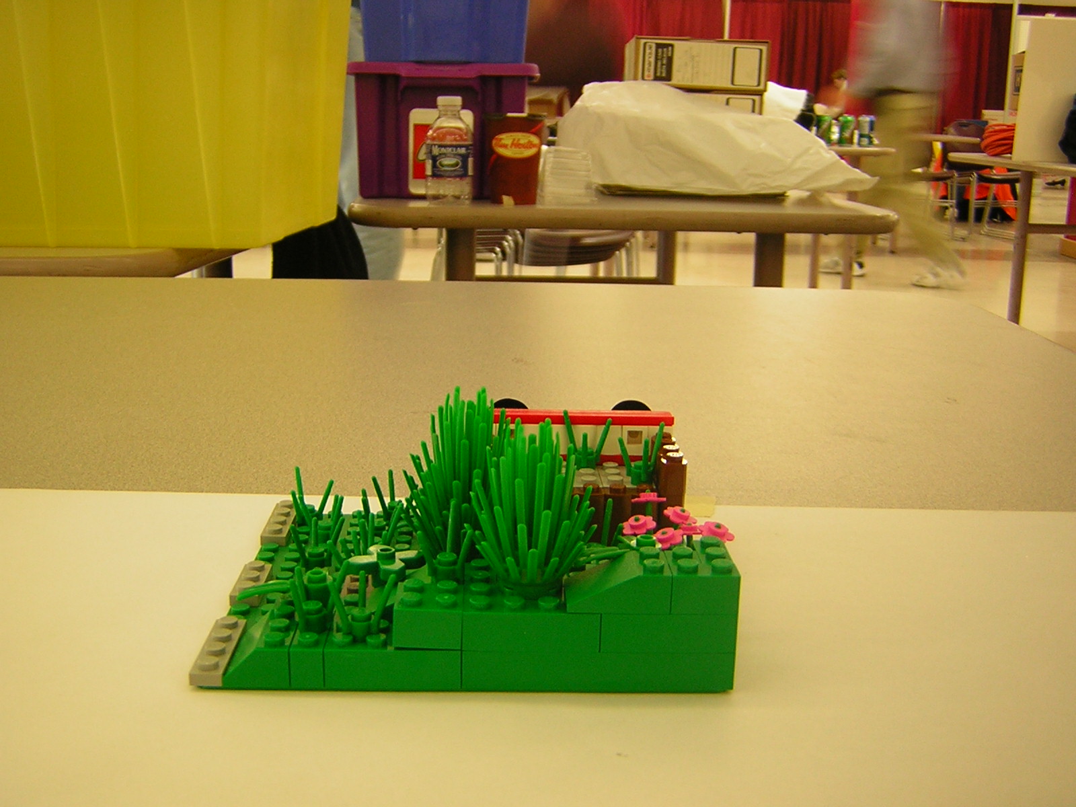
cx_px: 538
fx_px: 1243
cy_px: 404
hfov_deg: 46.8
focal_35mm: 40
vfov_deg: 36.0
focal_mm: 5.2
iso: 54
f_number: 2.7
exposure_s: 1/5.6
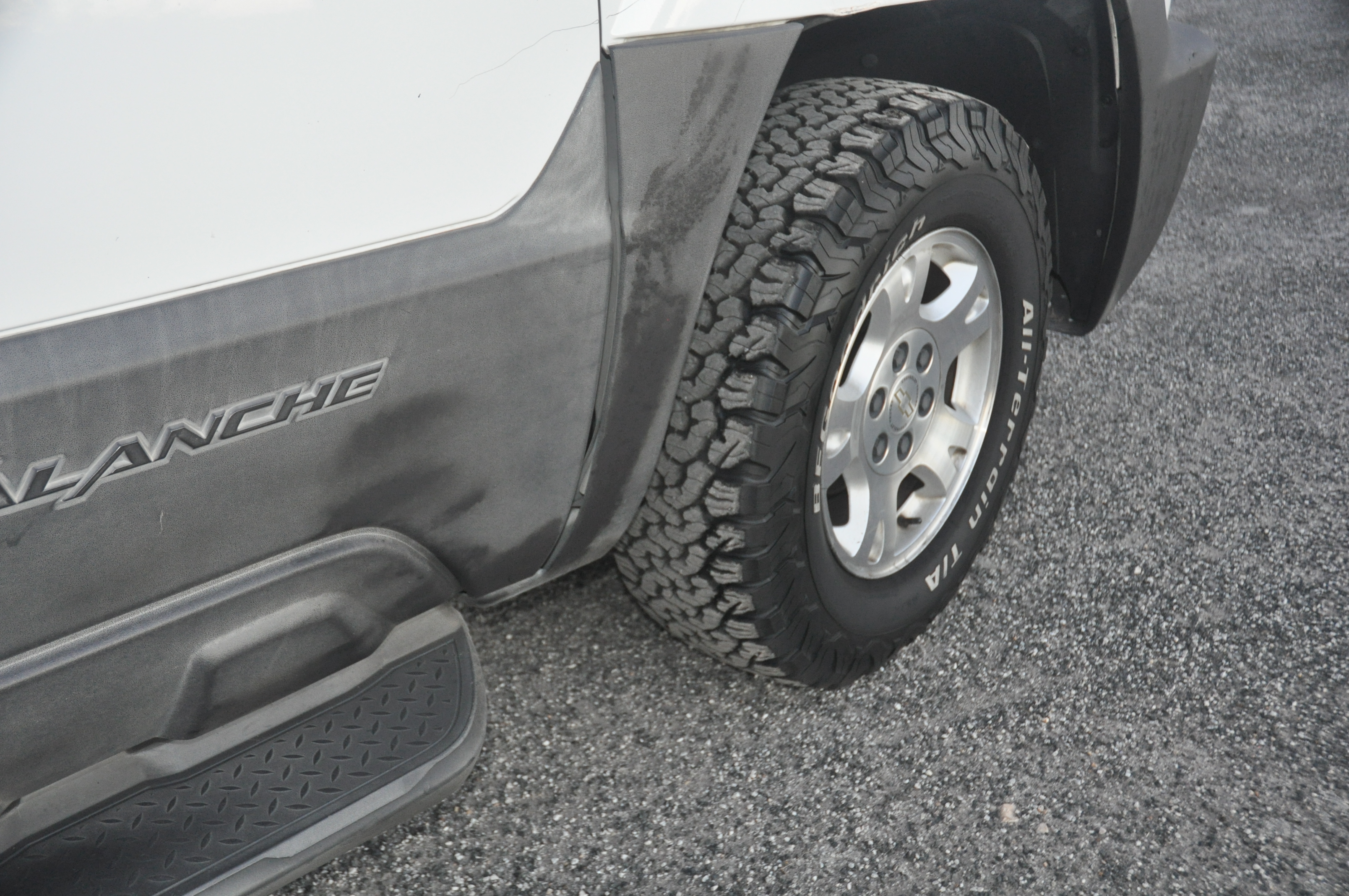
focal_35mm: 38
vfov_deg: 35.4
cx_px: 674
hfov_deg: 51.3
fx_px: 1403
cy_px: 448
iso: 800
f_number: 3.8
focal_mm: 25
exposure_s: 1/60
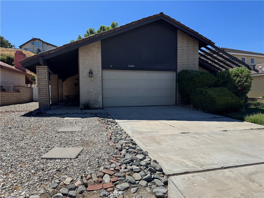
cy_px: 99
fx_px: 183
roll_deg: +0.4
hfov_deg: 71.6
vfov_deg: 56.8
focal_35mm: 24
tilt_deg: -2.7
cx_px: 132
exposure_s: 1/5348
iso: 80
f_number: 1.78
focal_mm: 6.76
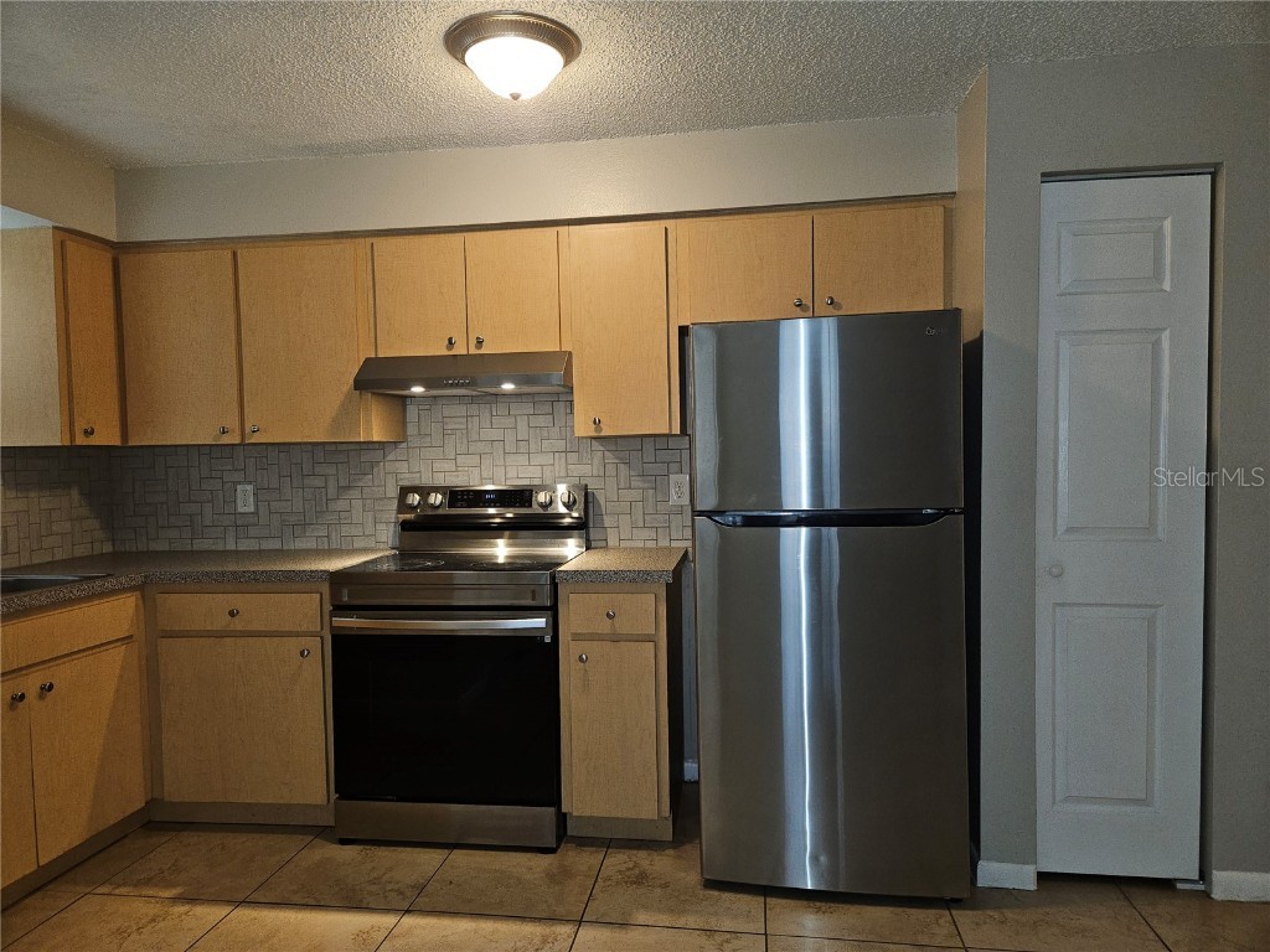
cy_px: 476
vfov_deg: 58.9
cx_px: 635
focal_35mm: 23
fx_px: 844
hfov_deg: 73.9
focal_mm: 5.4
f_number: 1.8
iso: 100
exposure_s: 1/24
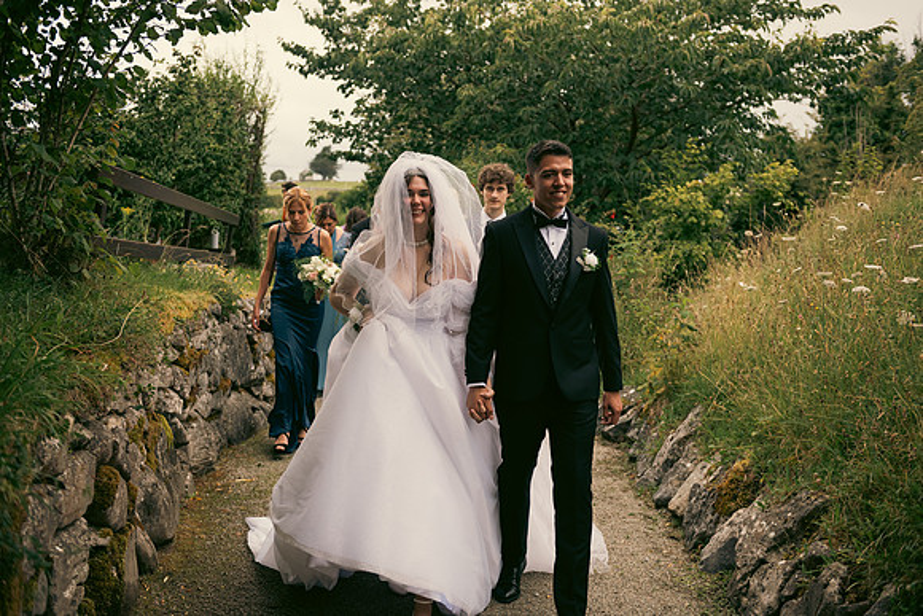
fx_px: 1077
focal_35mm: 42
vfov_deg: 31.9
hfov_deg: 46.4
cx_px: 462
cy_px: 308
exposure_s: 1/640
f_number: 3.5
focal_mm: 42
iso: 200
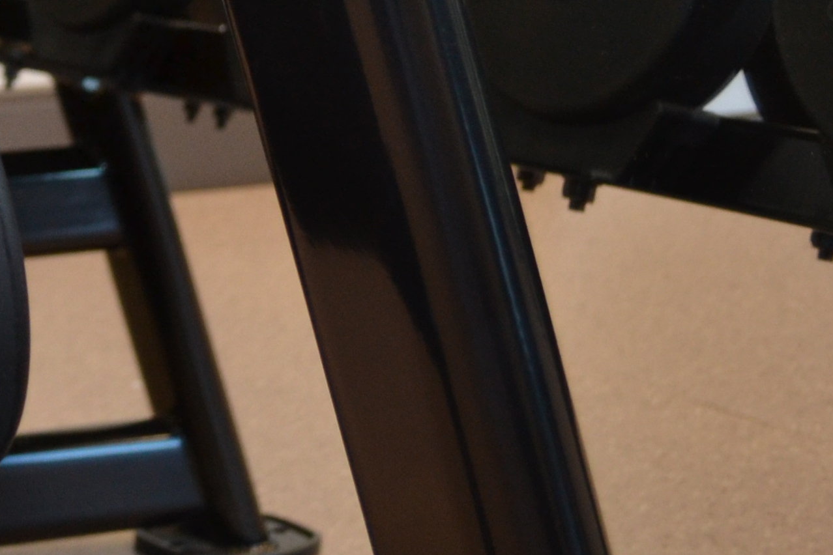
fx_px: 2753
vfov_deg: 10.8
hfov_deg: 15.1
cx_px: -621
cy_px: -438
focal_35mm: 119
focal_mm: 22
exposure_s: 1/60
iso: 500
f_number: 4
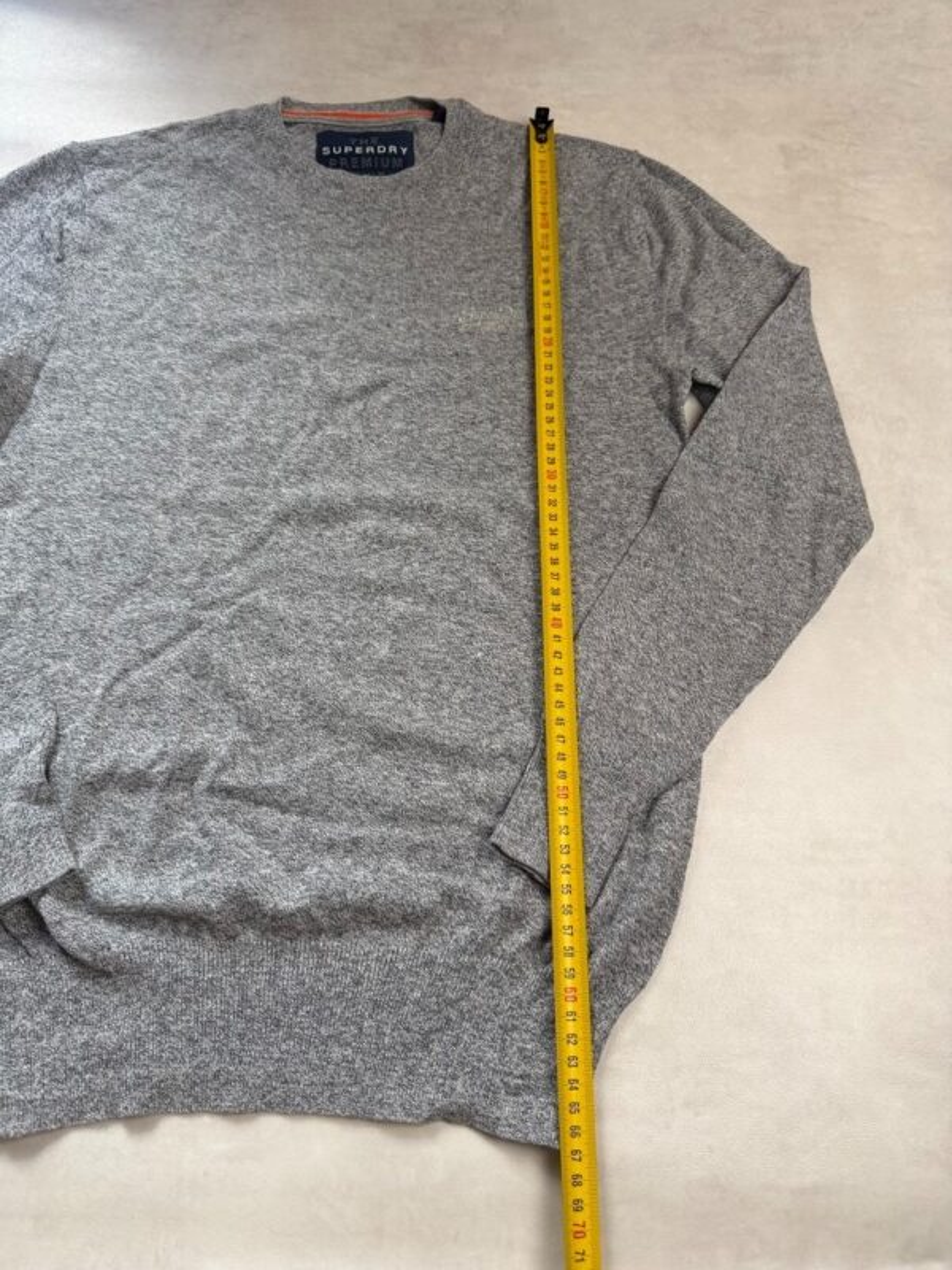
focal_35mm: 24
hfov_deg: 56.8
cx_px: 476
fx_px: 880
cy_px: 635
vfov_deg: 71.6
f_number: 1.78
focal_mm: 6.76
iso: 64
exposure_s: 1/121
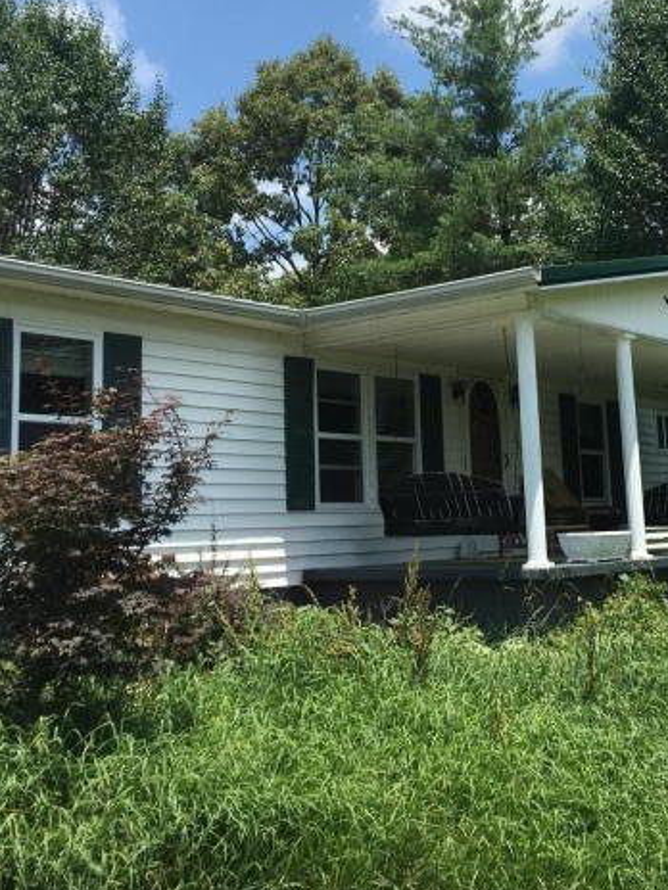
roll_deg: +4.2
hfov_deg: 30.1
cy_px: 347
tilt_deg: +12.6
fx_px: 1235
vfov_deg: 39.5
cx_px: 428
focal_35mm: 48
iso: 25
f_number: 2.2
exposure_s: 1/1451
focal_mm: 4.15
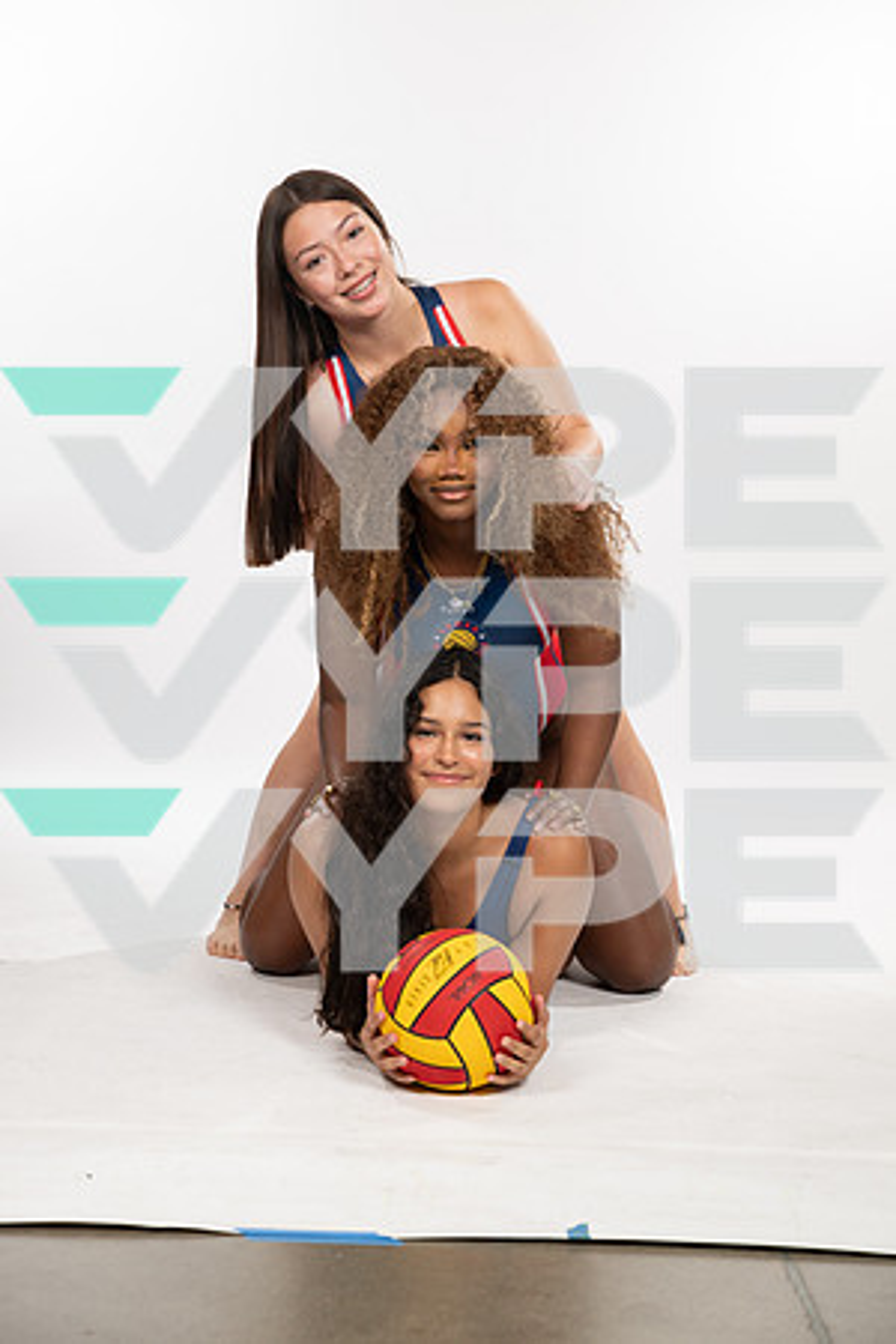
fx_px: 2613
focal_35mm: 70
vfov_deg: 28.8
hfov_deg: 19.5
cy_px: 672
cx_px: 448
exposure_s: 1/250
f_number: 5.6
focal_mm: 70
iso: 200
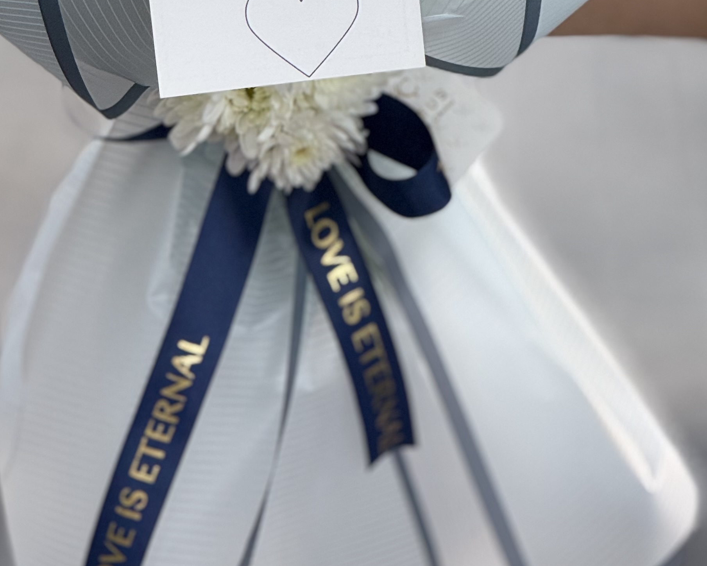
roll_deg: +0.5
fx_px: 5462
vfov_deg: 5.9
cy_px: -62
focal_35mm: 261
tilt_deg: -9.6
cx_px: 260
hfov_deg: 7.4
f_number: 2.8
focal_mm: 15.66
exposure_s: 1/100
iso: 100
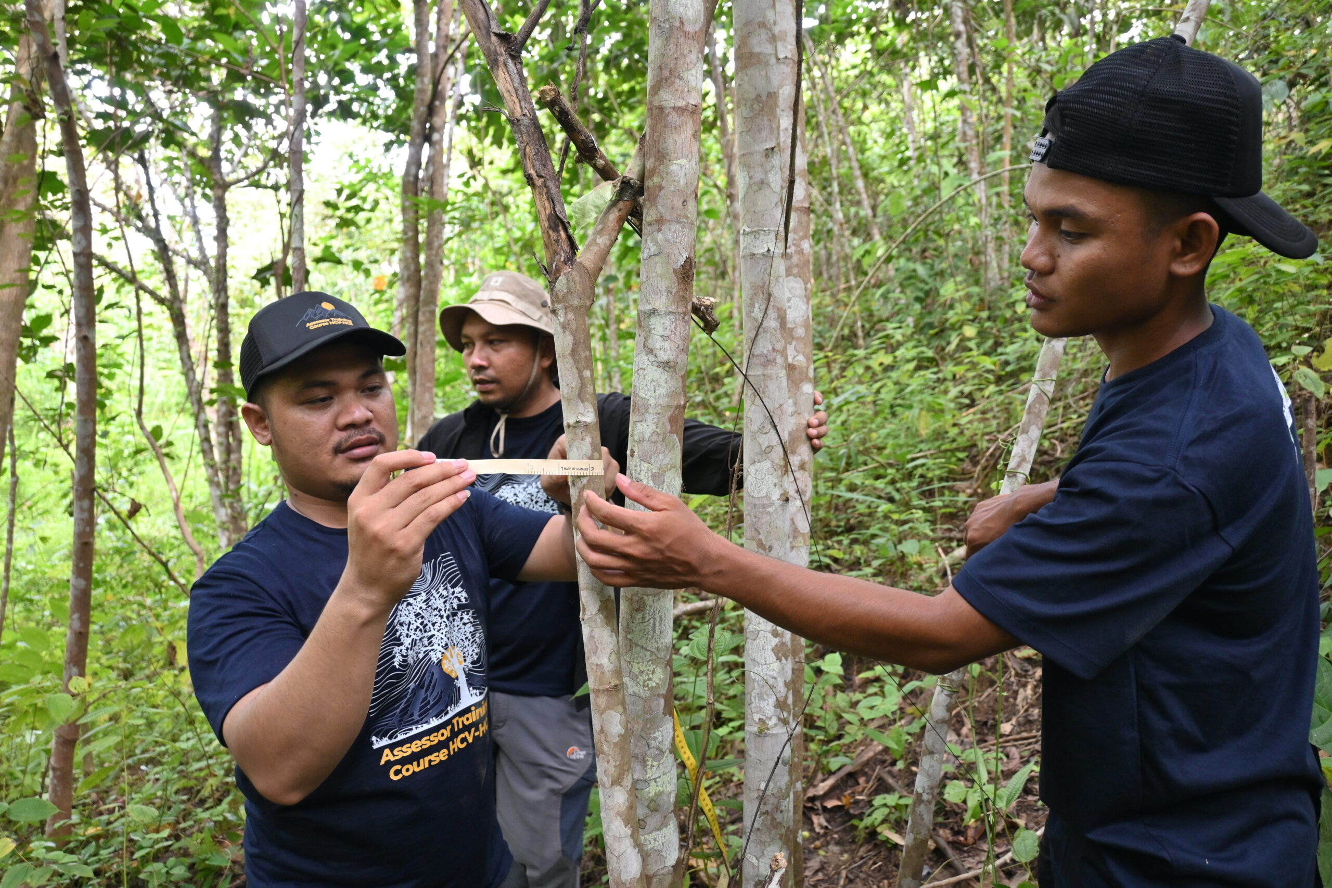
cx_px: 666
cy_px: 444
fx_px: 999
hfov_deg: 67.4
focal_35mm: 27
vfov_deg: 47.9
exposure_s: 1/125
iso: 560
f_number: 3.5
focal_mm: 18
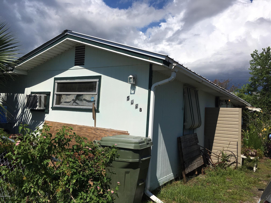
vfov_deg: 48.2
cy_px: 102
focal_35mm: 29
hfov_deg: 61.7
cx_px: 136
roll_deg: -3.4
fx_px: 227
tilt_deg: +3.8
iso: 25
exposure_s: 1/4049
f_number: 2.2
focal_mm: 4.15
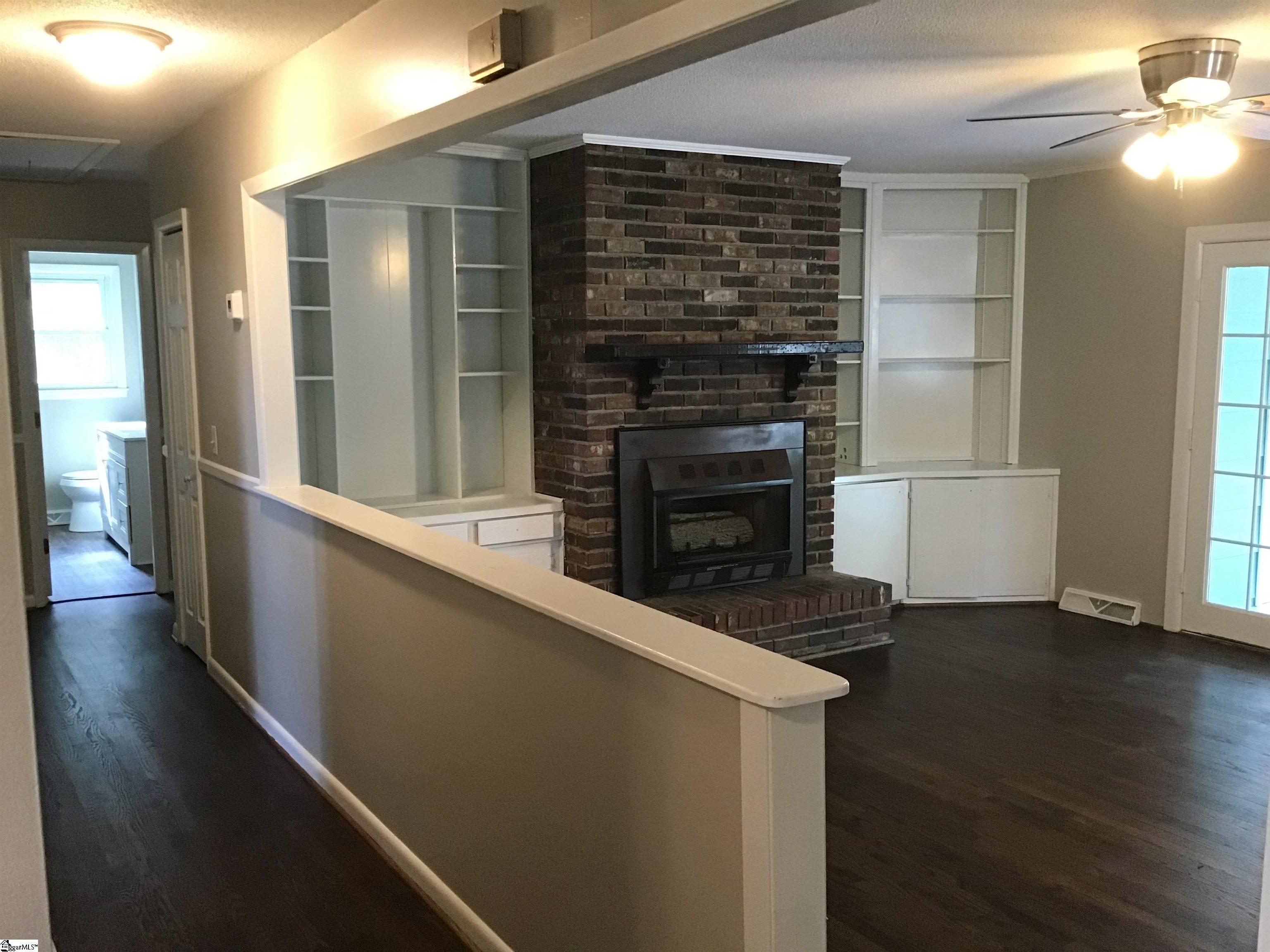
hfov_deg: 58.4
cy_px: 476
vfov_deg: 45.4
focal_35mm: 31
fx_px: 1137
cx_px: 635
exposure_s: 1/30
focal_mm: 3.3
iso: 160
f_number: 2.4
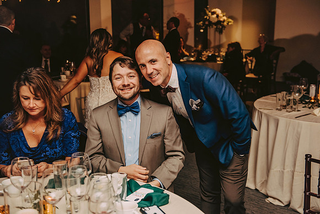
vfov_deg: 29.9
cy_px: 107
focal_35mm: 45
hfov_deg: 43.6
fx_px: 400
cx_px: 160
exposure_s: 1/200
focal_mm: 45
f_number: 3.2
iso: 2000
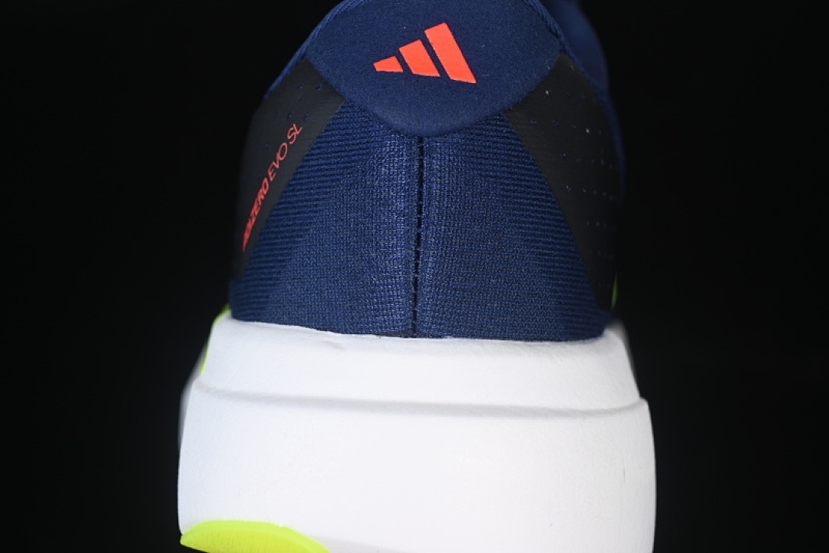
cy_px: 276
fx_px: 1727
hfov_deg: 27.0
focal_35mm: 75
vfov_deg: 18.2
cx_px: 414
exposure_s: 1/60
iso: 160
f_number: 6.3
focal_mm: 50
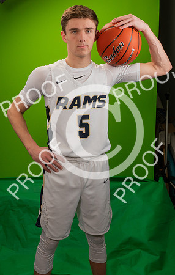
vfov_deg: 43.3
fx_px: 346
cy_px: 116
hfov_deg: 28.4
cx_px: 87
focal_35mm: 46
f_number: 20
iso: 800
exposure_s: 1/60
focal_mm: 24
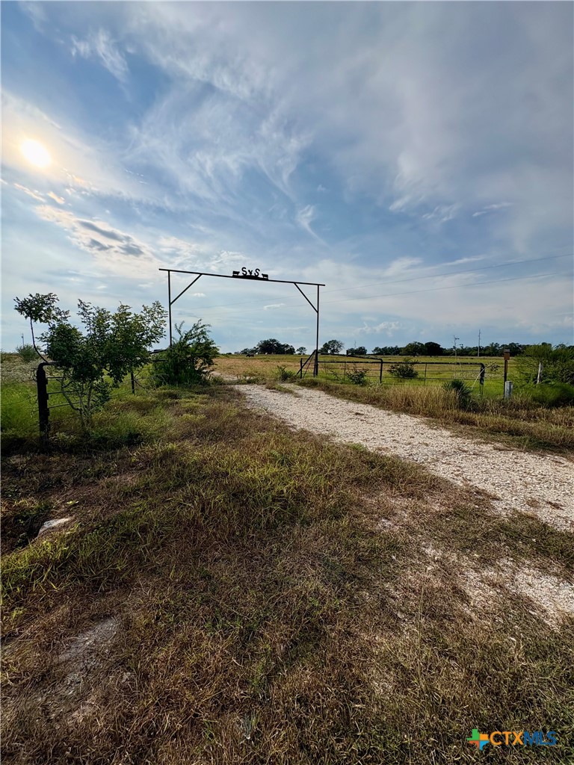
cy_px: 382
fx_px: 310
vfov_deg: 102.1
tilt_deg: -3.7
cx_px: 287
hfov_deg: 85.7
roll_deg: +0.1
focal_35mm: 14
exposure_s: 1/4367
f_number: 2.2
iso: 50
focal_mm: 2.22
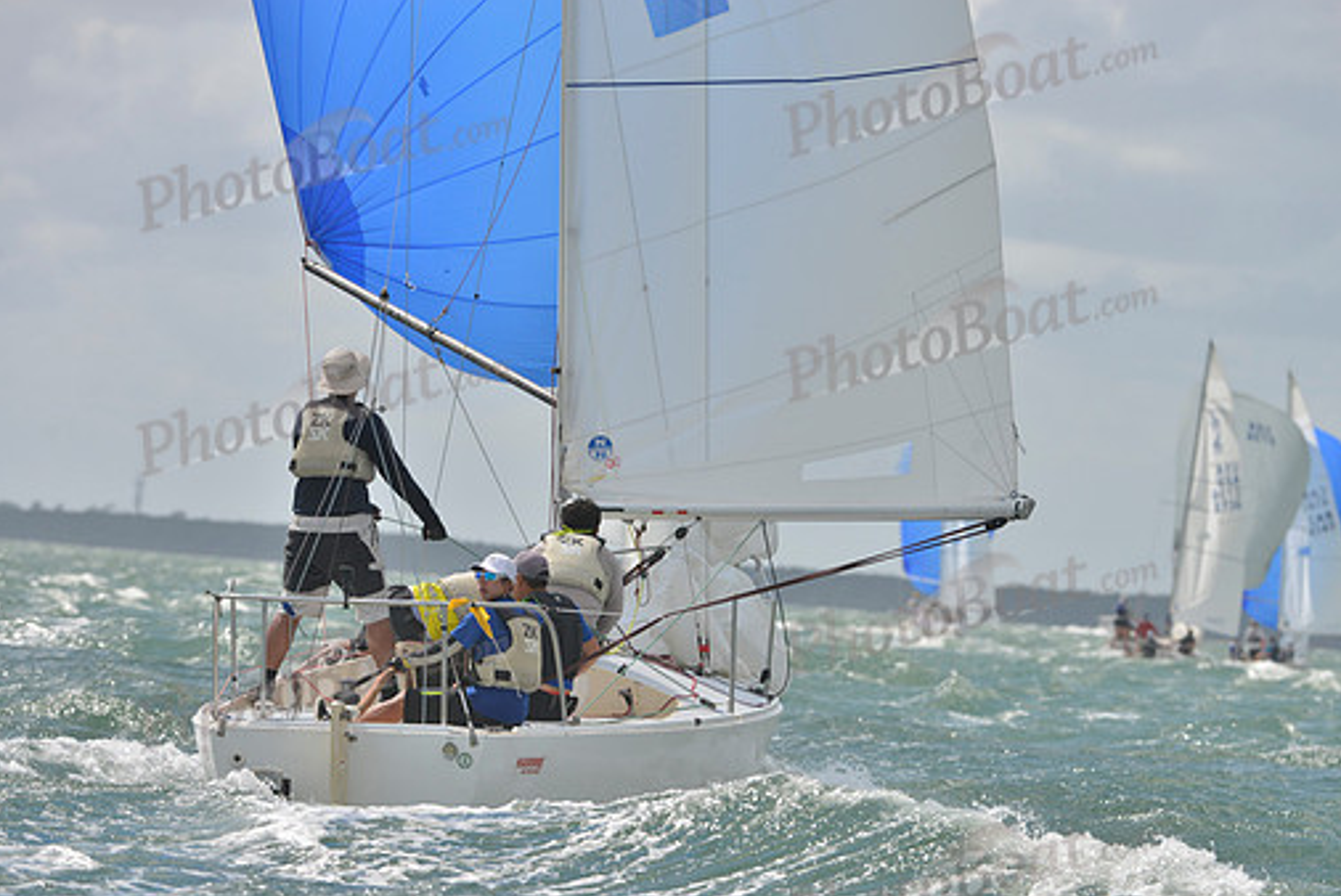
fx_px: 11964
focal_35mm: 321
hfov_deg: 6.4
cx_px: 649
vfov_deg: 4.3
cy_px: 508
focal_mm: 280
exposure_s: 1/1250
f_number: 8
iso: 280
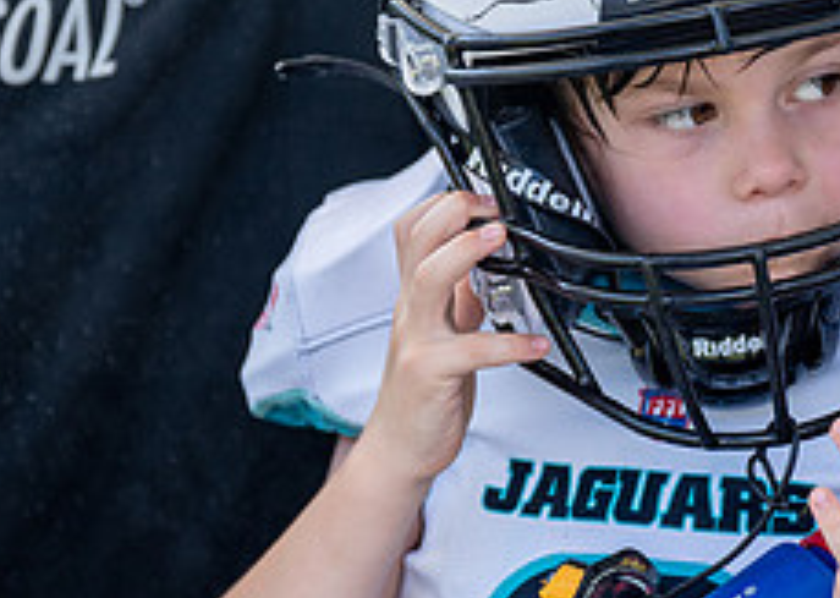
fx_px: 8960
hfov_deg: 5.4
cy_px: 189
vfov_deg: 3.8
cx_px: 708
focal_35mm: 376
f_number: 2.8
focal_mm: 121
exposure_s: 1/1000
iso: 160
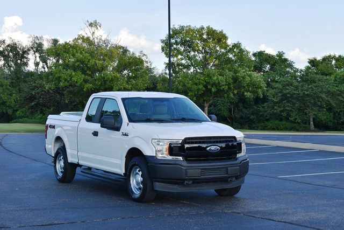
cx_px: 172
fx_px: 688
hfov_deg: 28.1
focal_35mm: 72
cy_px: 115
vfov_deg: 18.9
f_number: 8
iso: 160
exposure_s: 1/250
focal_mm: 48
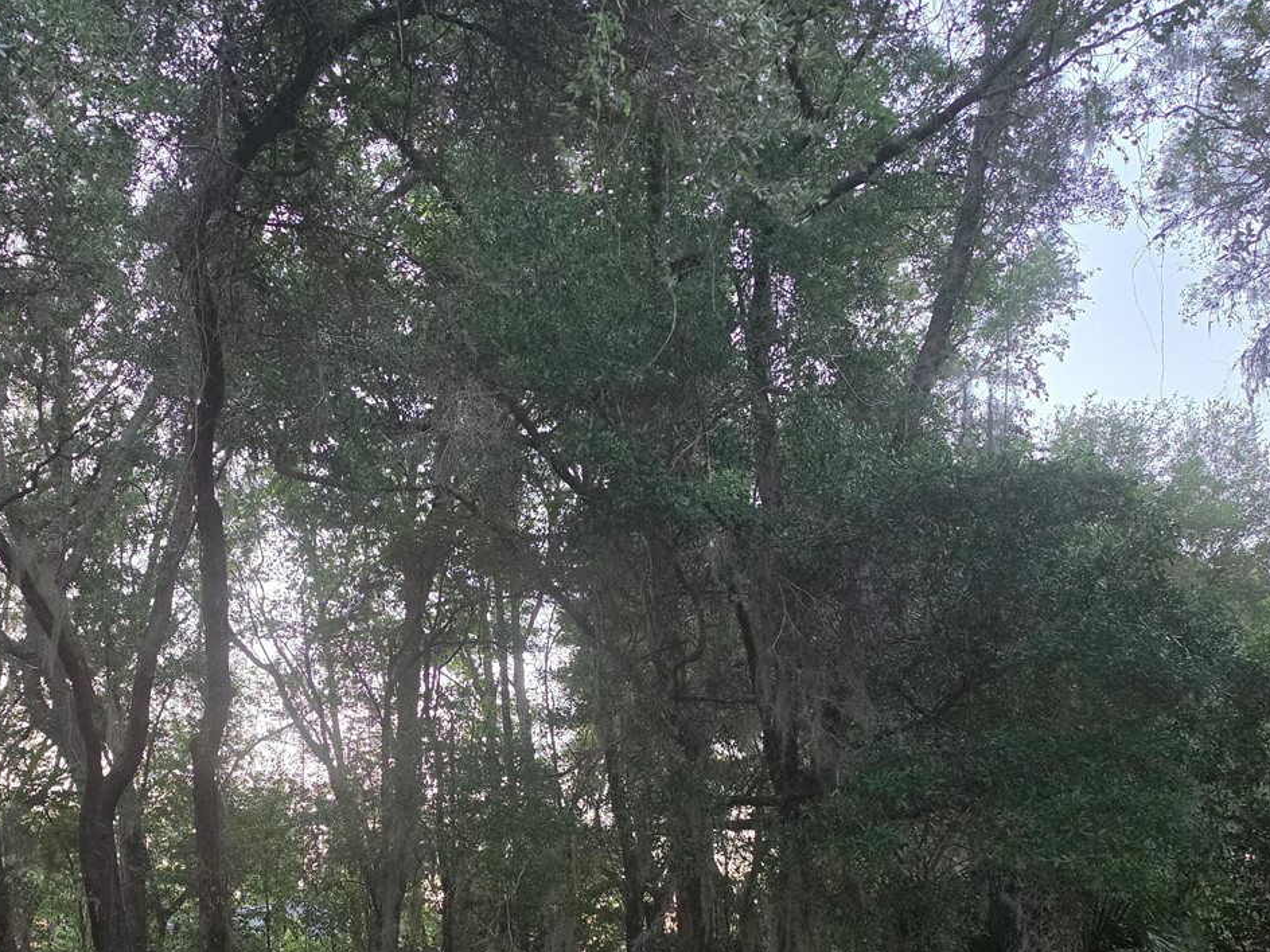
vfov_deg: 35.7
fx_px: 1431
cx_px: 393
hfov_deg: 46.9
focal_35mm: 39
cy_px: 752
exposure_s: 1/120
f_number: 1.4
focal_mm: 6.5
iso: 800
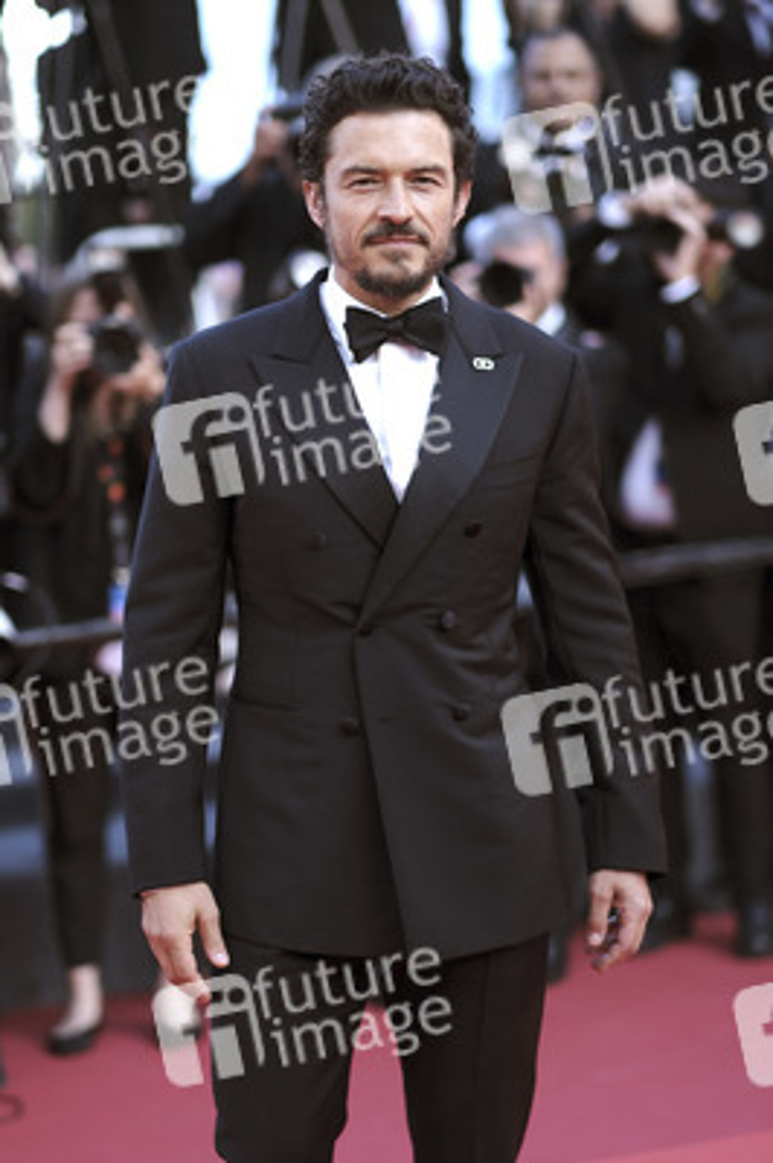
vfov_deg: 24.2
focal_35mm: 84
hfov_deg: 16.2
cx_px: 386
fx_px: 2710
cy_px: 582
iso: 80
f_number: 1.2
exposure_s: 1/500
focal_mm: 56
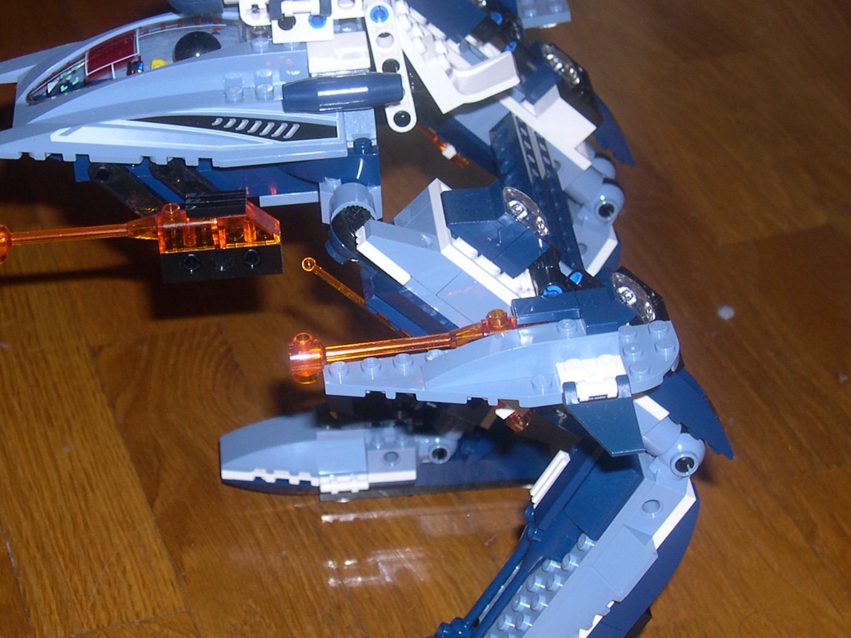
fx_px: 2310
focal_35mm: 94
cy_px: 280
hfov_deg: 20.8
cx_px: 281
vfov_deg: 15.7
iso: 100
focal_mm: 12.2
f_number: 3.4
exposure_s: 1/60
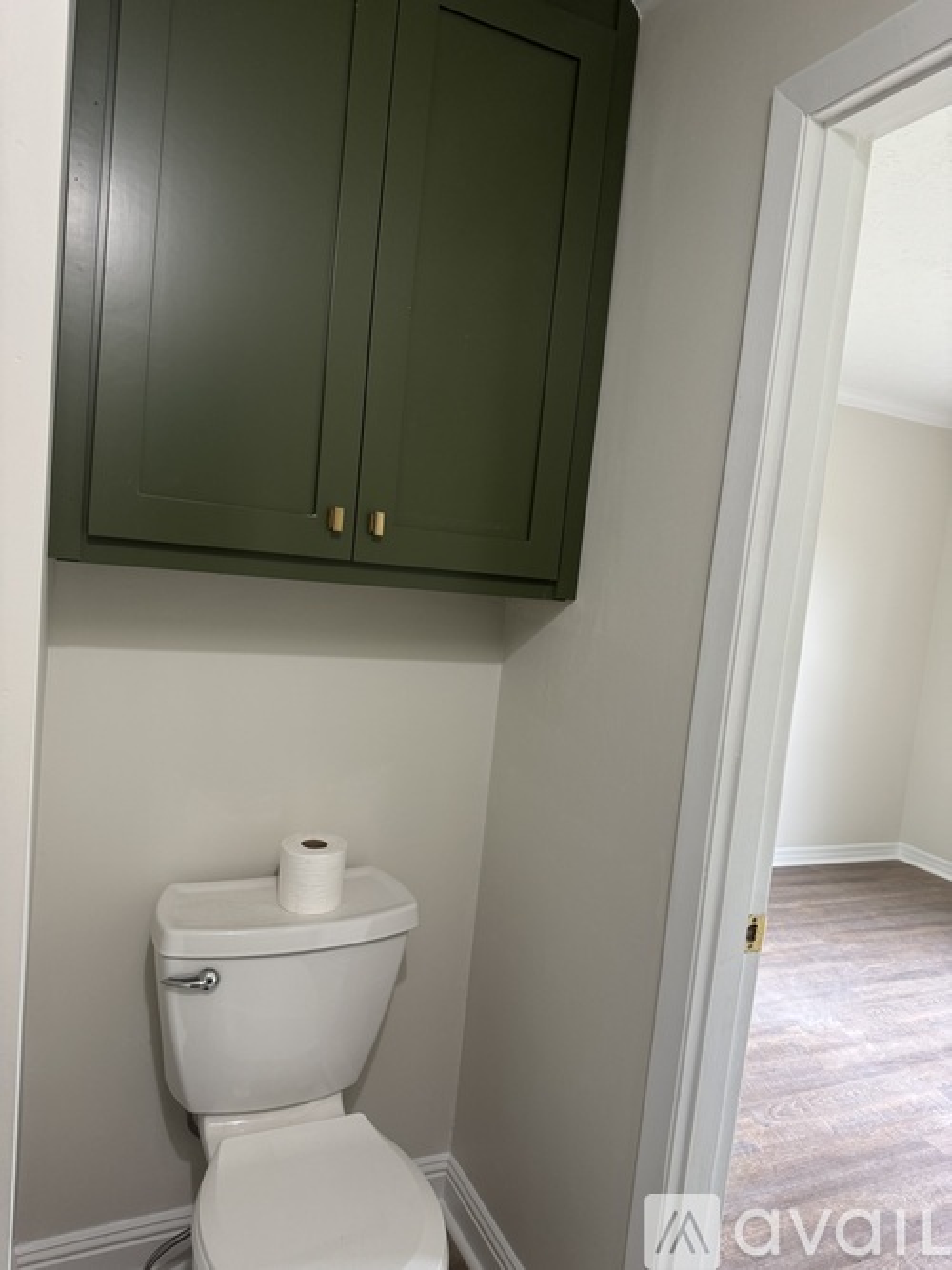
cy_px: 635
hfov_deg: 56.8
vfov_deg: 71.6
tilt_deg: -6.7
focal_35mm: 24
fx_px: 880
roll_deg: -5.9
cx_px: 476
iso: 200
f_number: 1.78
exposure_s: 1/60
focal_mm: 6.76
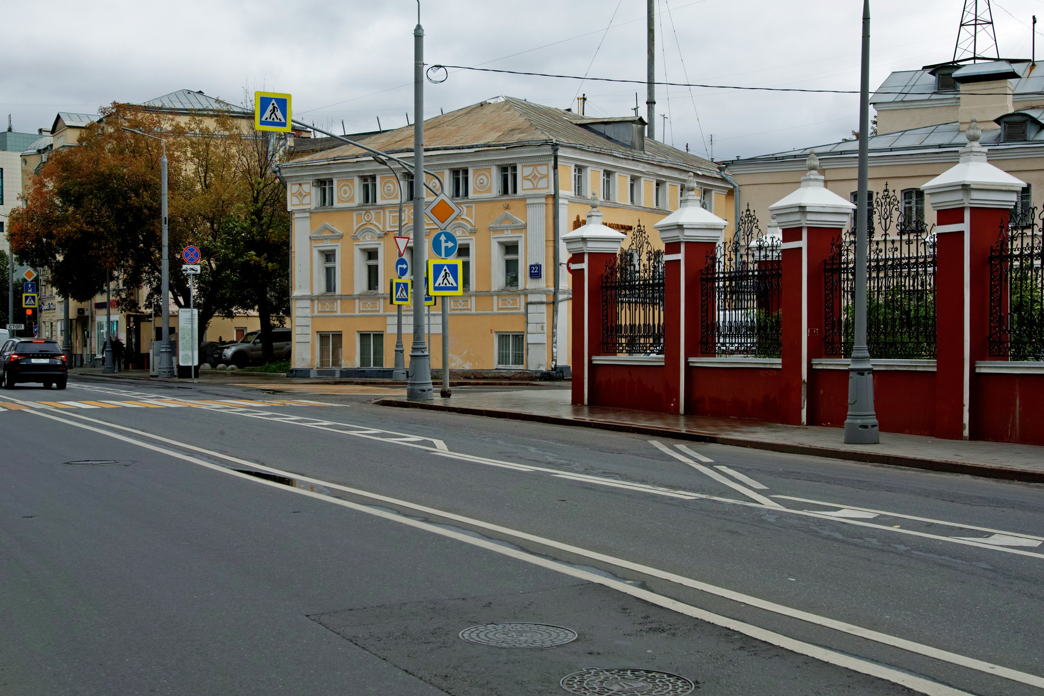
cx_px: 522
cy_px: 348
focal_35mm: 56
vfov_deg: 24.2
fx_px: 1624
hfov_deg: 35.6
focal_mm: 42
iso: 100
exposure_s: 1/200
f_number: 8
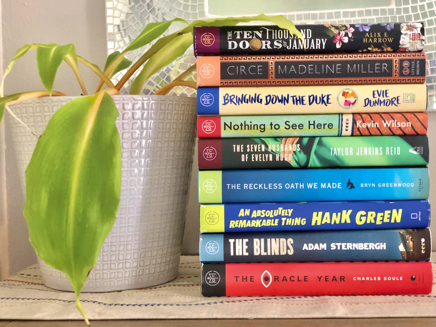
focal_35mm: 53
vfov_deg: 27.5
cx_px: 219
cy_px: 163
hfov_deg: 36.2
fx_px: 668
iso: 160
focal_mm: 6
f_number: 2.4
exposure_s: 1/9
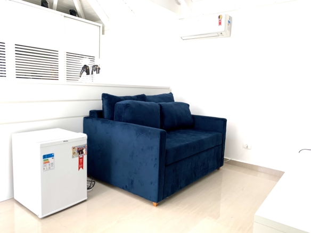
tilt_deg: -5.8
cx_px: 156
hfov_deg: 67.3
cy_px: 116
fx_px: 234
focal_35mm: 26
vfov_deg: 53.1
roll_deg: -2.3
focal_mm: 4.25
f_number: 1.8
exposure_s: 1/120
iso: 40
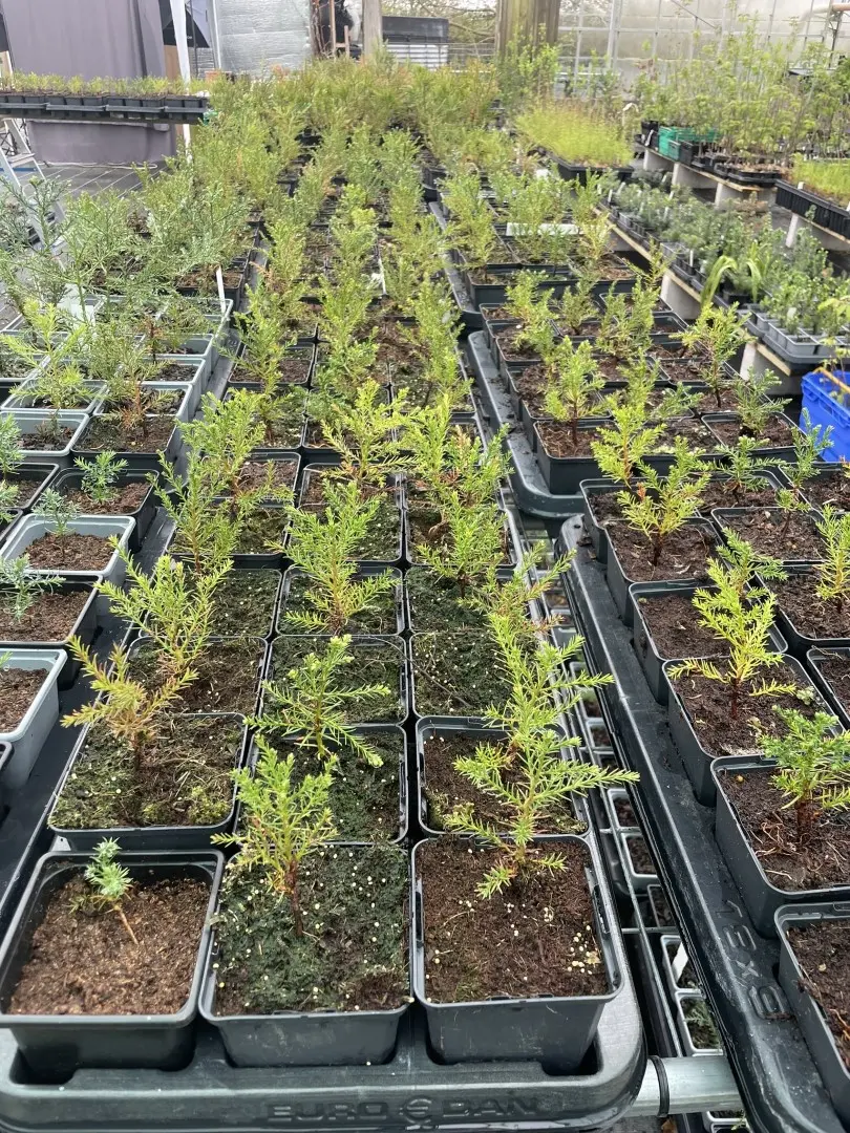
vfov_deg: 67.3
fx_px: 851
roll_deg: -0.9
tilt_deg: -30.0
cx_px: 425
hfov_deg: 53.1
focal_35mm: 26
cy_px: 566
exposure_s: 1/121
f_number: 1.6
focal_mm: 4.2
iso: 64
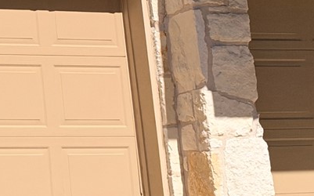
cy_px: -82
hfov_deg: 14.4
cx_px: -233
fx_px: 1112
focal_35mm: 130
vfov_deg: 9.8
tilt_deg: +15.0
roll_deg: +2.4
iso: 64
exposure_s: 1/7143
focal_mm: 6.93
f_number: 1.8
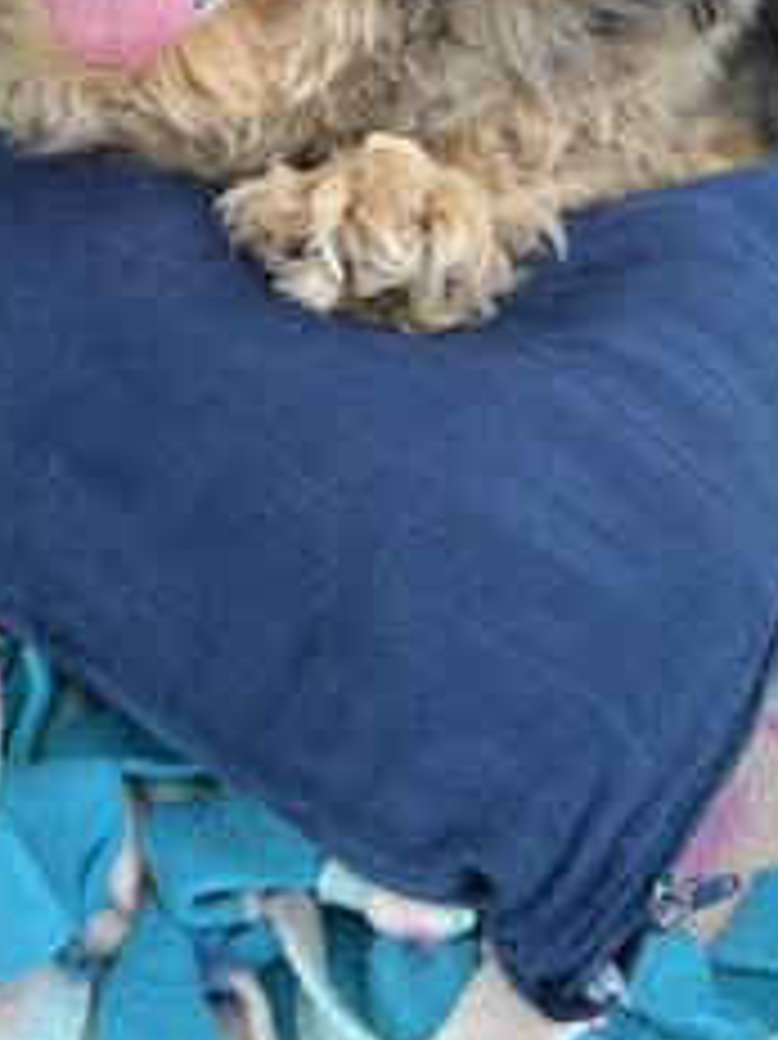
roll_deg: +0.5
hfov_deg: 27.0
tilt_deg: -30.2
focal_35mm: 54
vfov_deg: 33.1
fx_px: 1620
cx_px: 391
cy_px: 45
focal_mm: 5.7
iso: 125
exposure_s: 1/121
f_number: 1.5
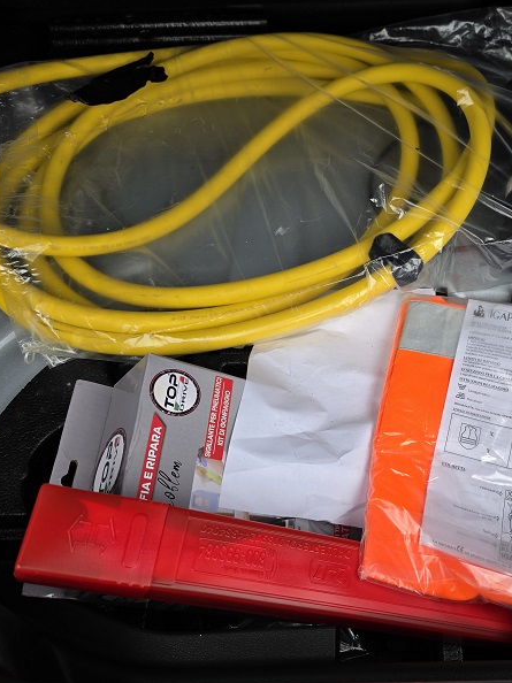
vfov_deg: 58.4
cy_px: 343
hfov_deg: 44.2
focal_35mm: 31
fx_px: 612
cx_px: 374
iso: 25
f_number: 1.4
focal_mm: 6.5
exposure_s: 1/180
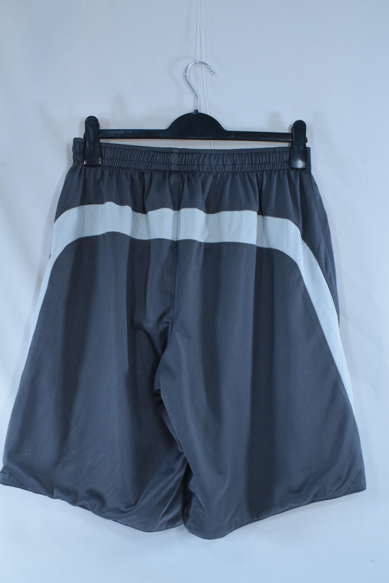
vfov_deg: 43.6
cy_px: 292
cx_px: 194
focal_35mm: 45
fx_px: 729
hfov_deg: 29.9
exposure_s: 1/160
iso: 3200
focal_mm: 30
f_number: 14
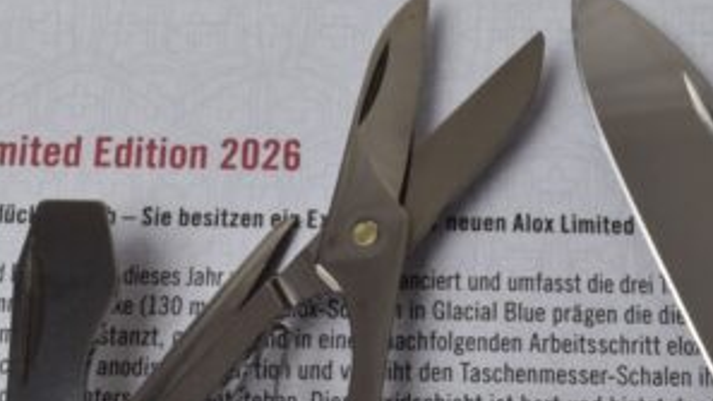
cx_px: 483
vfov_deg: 13.5
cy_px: 355
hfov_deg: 23.8
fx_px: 1682
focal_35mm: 89
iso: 400
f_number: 22
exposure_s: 1/10
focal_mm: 28
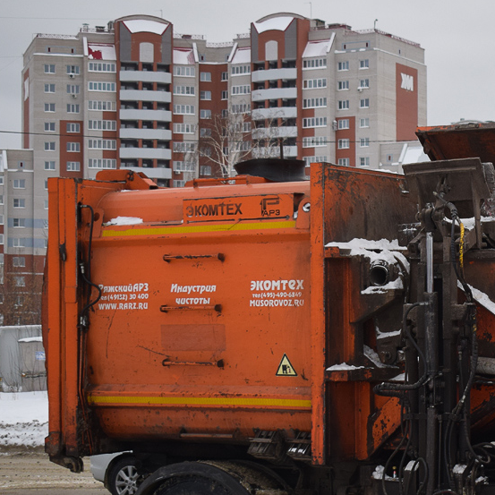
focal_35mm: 94
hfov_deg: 18.0
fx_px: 1521
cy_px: 304
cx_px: 495
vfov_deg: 18.5
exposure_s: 1/500
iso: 400
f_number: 5
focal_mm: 34
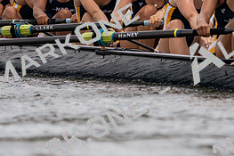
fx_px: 5106
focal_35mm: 786
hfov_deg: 2.6
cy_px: 0
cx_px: 113
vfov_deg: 1.7
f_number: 6.3
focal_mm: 356
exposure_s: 1/2500
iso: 400
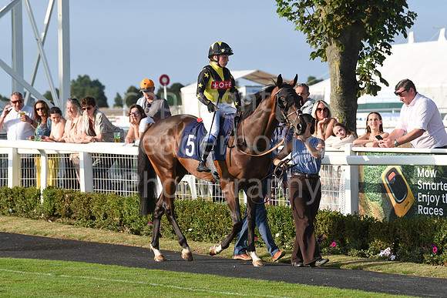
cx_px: 224
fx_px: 2111
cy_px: 149
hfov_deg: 12.1
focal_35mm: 170
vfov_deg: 8.1
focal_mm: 170
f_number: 6.3
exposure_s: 1/1600
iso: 640
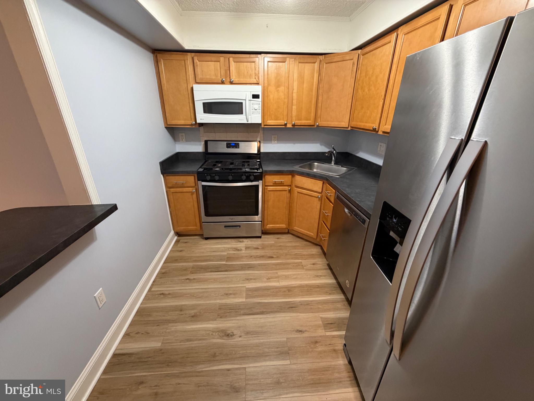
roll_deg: -0.4
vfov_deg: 85.7
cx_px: 267
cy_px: 200
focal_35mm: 14
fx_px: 216
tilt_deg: -22.7
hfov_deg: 102.1
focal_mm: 2.22
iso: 400
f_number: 2.2
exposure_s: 1/60
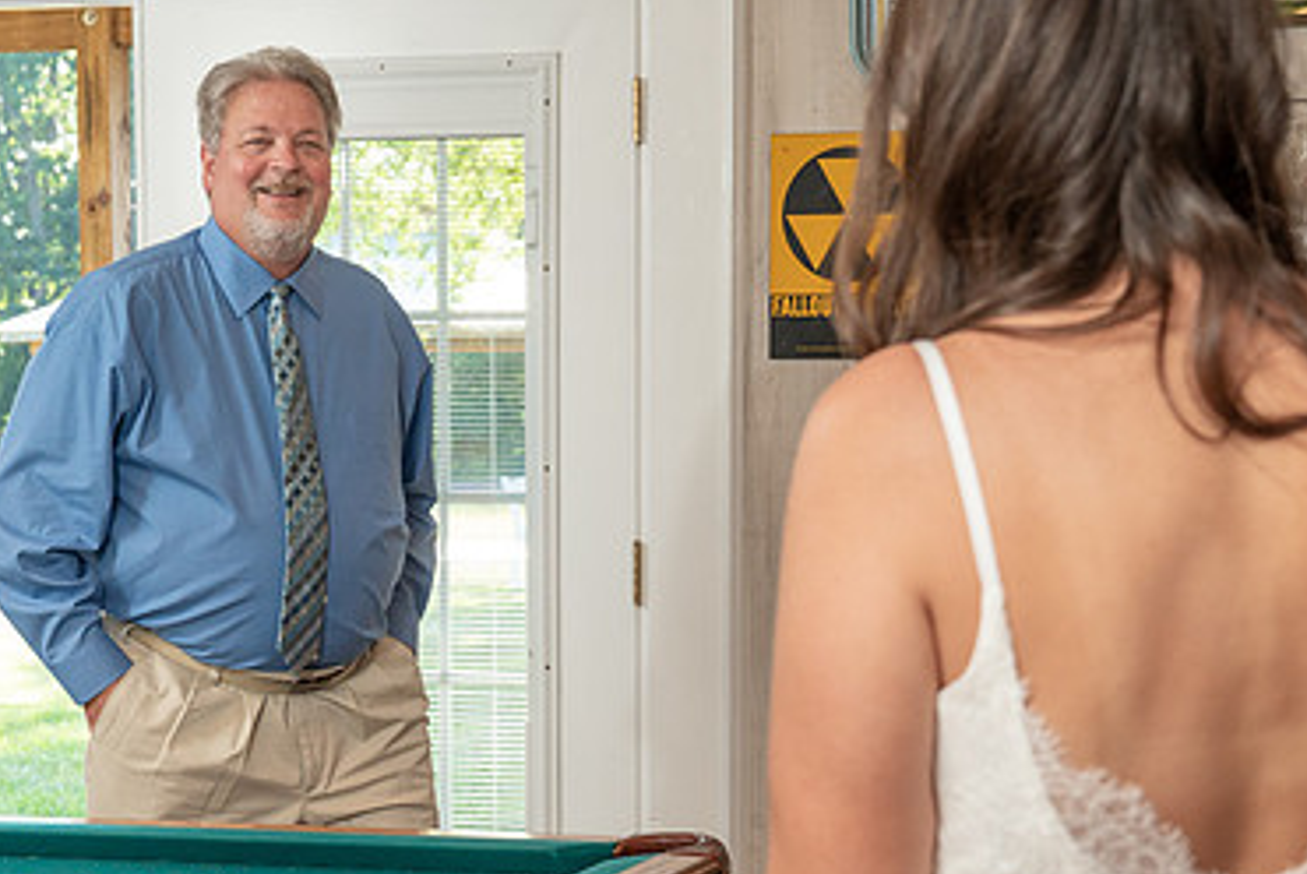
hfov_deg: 22.4
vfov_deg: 15.0
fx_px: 3306
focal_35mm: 91
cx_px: 648
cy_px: 578
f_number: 5.6
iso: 1000
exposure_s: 1/250
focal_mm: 46
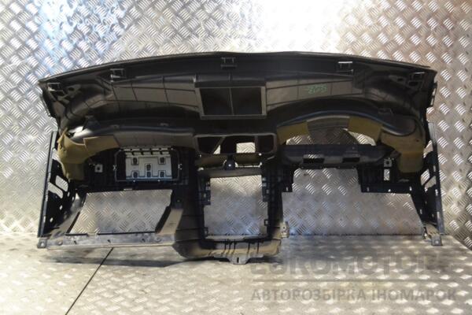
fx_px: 551
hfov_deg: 46.4
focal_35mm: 42
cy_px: 158
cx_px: 236
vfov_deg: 31.9
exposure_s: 1/160
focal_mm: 28
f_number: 6.3
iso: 3200
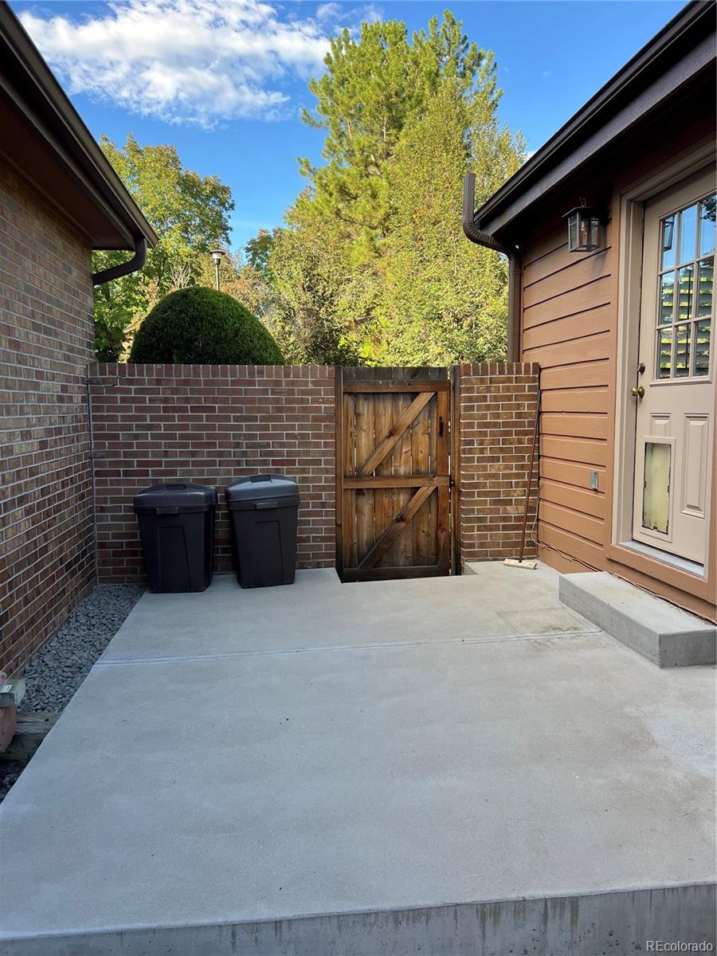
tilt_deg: -5.3
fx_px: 718
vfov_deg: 67.3
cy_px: 478
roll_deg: +0.3
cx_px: 358
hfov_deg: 53.1
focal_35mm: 26
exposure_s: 1/391
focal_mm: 5.7
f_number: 1.5
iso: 50
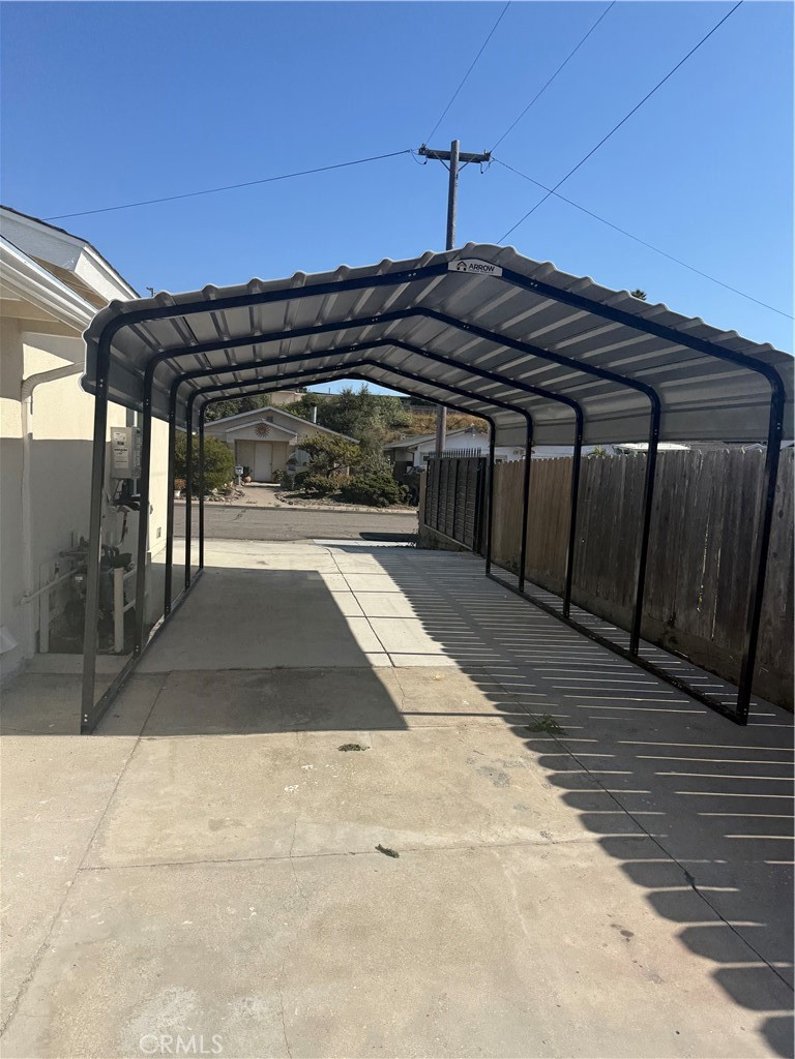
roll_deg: -3.2
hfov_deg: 56.8
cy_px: 530
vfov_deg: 71.6
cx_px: 398
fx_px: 735
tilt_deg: -2.2
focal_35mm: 24
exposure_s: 1/6173
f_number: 1.78
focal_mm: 6.76
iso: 80
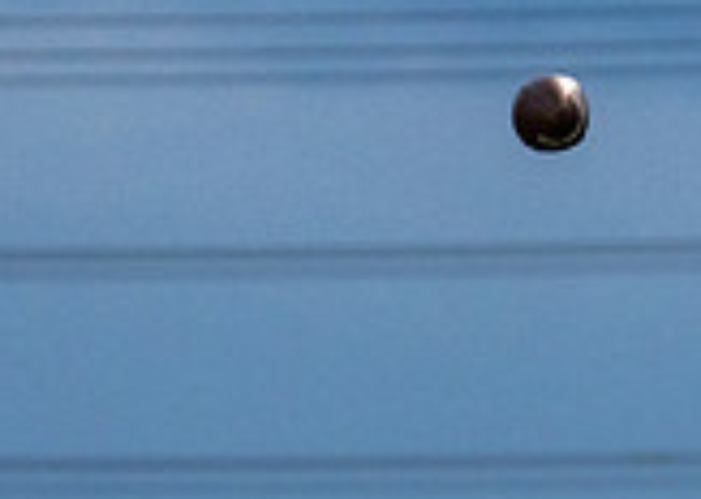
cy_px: 1202
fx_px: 22509
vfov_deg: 1.3
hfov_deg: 1.8
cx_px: 461
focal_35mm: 1132
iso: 1600
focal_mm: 200
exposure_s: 1/1000
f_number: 2.8
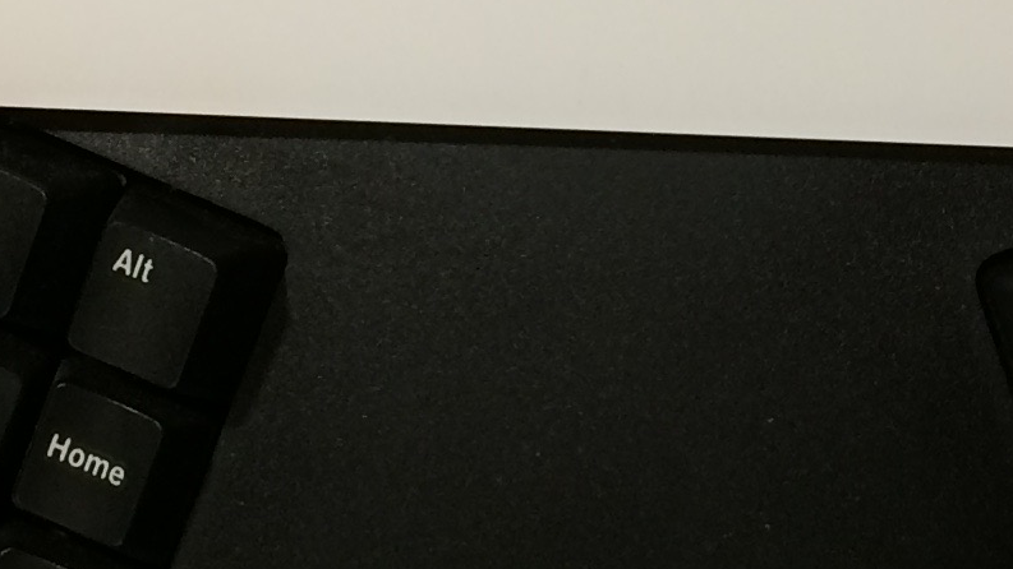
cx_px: 740
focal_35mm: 130
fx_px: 3492
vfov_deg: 9.3
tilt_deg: -84.1
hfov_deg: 16.4
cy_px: 138
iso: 100
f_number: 2.2
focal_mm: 4.15
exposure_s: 1/33
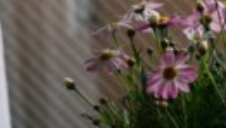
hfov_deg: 7.7
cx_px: 231
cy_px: 125
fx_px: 1668
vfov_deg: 4.4
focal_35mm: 278
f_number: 5
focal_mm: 58
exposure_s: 1/800
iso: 1600
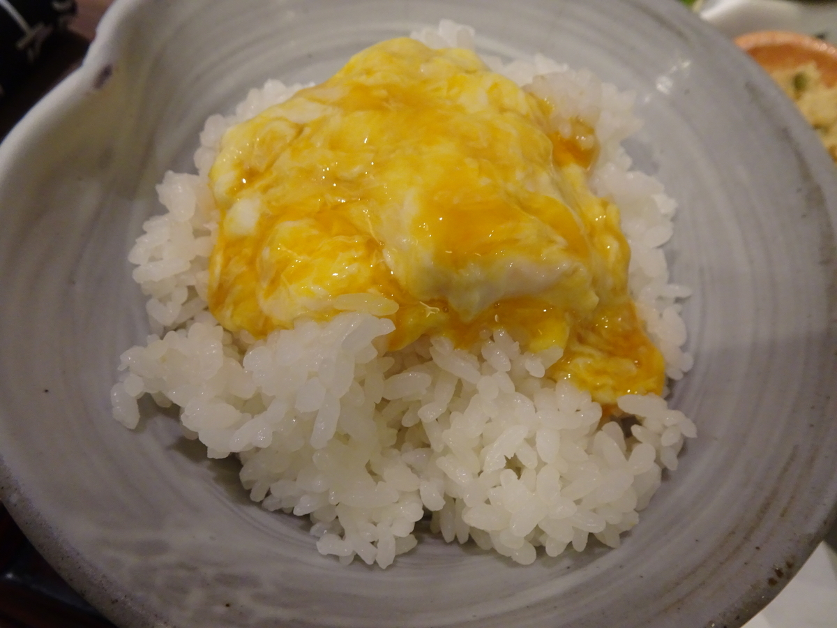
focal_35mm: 24
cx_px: 418
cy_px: 314
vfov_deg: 56.8
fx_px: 580
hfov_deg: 71.6
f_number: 3.5
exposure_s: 1/30
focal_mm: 4.1
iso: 400
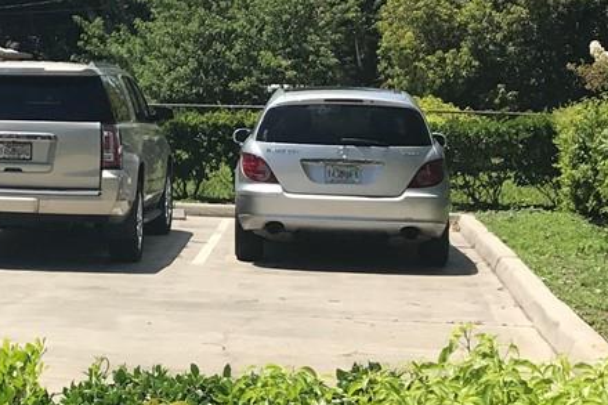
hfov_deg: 17.9
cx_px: -199
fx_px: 1789
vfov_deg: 12.9
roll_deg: -0.5
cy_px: 133
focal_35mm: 106
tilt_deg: -2.4
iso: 20
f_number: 1.8
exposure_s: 1/2907
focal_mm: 3.99
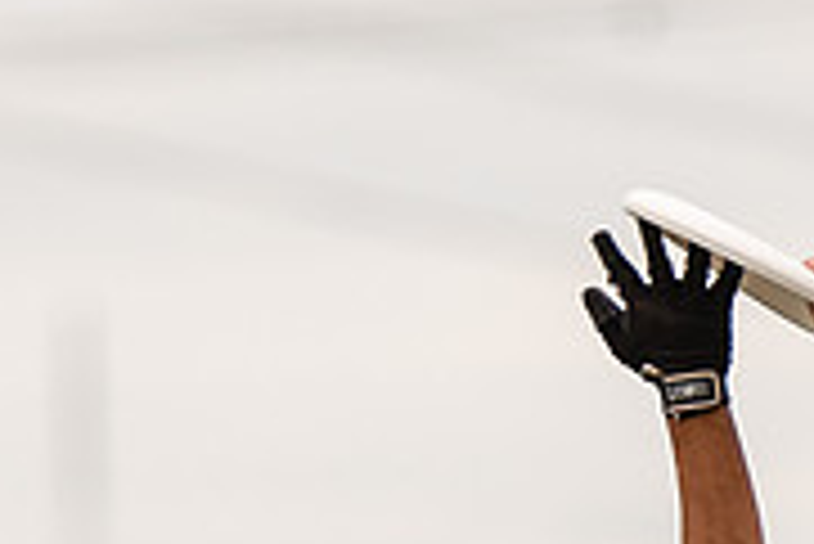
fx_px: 34757
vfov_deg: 0.9
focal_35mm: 1536
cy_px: 979
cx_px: 655
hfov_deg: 1.3
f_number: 2.8
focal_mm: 200
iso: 100
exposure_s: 1/1000
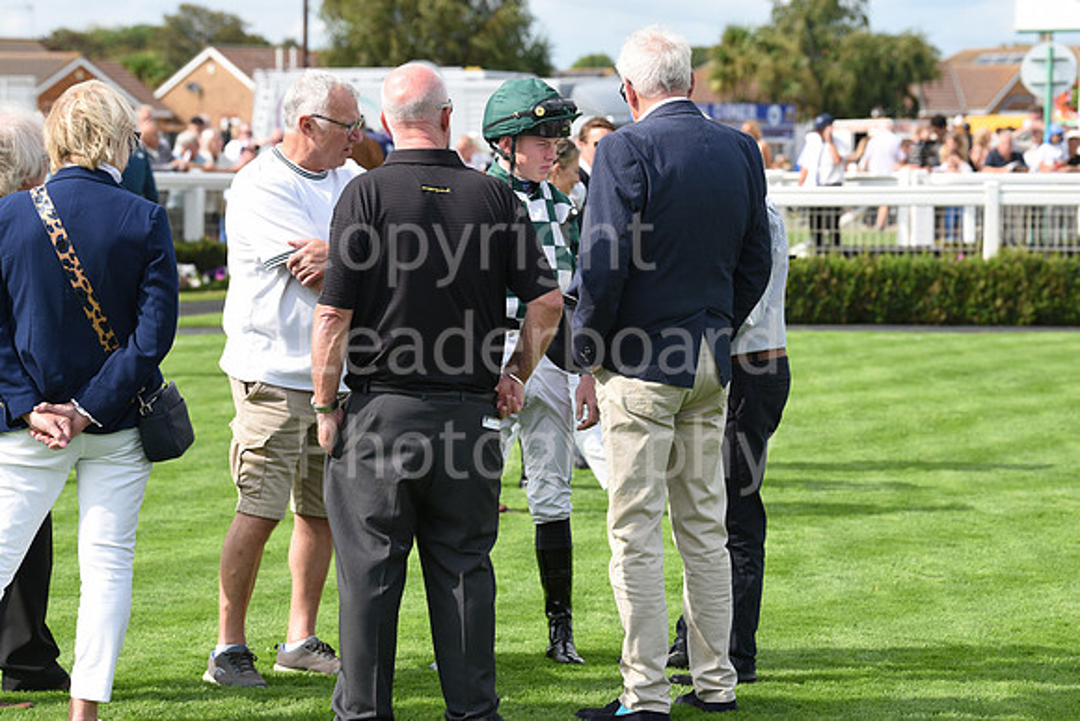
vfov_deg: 11.0
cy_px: 360
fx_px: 3751
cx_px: 540
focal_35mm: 125
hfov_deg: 16.4
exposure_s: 1/800
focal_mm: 125
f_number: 6.3
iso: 400
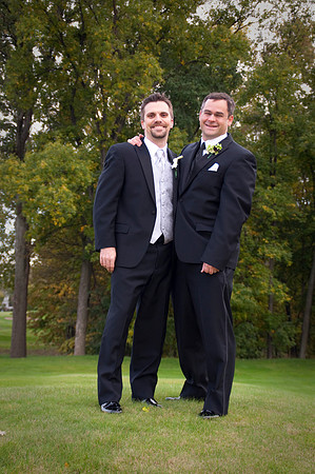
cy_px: 237
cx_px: 158
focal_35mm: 72
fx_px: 947
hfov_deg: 18.9
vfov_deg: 28.1
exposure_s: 1/125
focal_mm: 48
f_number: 5.6
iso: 360
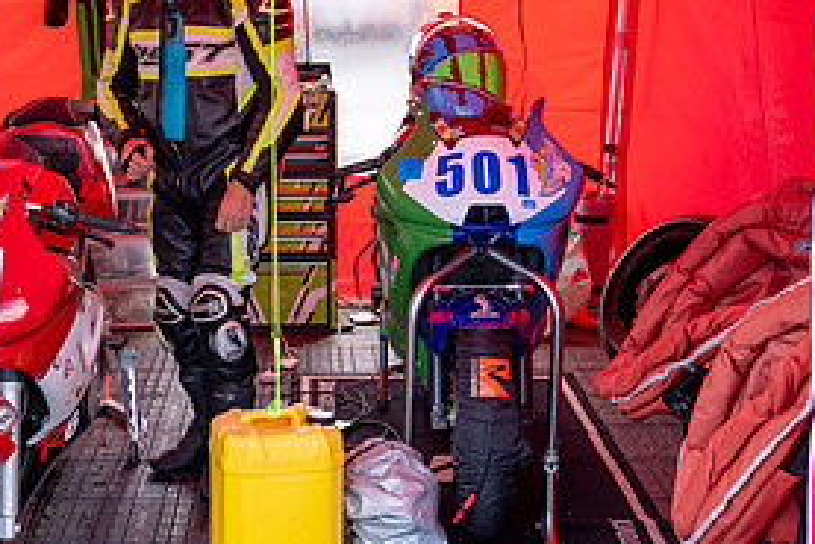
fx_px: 1518
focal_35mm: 67
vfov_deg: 20.3
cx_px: 247
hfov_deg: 29.8
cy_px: 263
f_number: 4.5
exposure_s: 1/125
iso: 100
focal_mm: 32
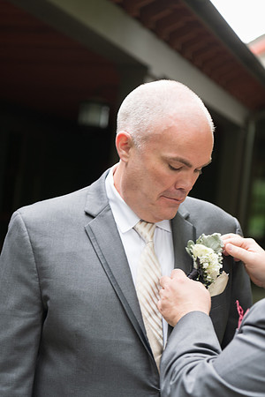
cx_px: 132
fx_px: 718
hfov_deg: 20.9
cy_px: 198
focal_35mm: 65
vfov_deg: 31.0
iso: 220
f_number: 2.8
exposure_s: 1/125
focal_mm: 65
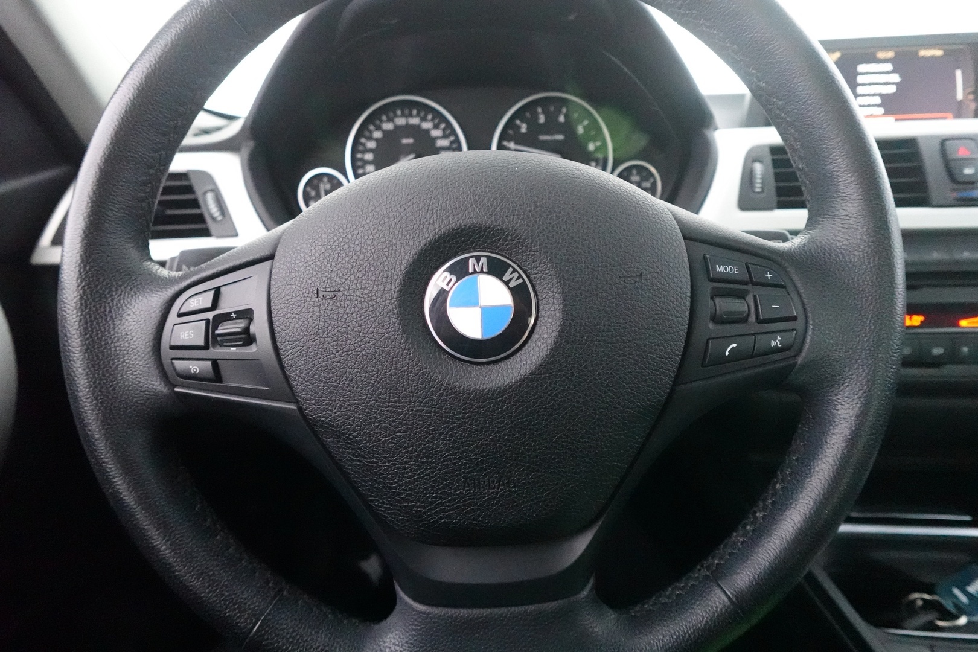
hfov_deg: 84.0
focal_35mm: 20
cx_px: 489
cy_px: 326
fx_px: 543
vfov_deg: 61.9
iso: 6400
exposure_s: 1/60
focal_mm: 7.6
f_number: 2
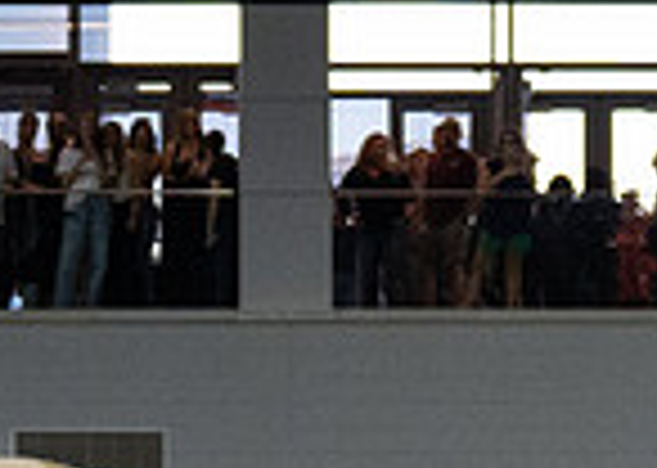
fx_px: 14261
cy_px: 1086
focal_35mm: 765
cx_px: -1
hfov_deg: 2.6
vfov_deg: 1.9
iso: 3200
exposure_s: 1/1250
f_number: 2.8
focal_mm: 85
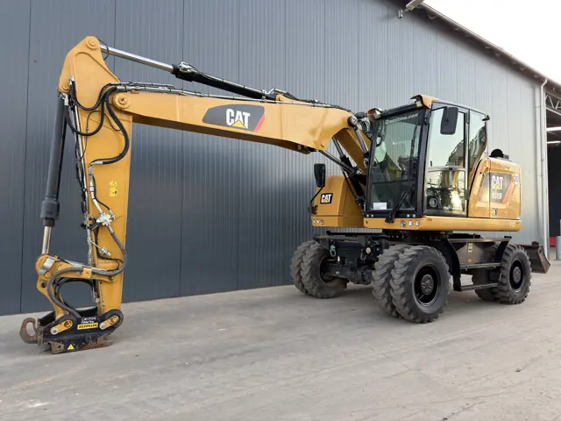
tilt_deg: +2.9
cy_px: 210
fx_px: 389
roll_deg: -0.6
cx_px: 280
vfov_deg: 56.8
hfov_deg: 71.6
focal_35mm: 24
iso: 80
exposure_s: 1/364
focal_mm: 6.76
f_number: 1.78
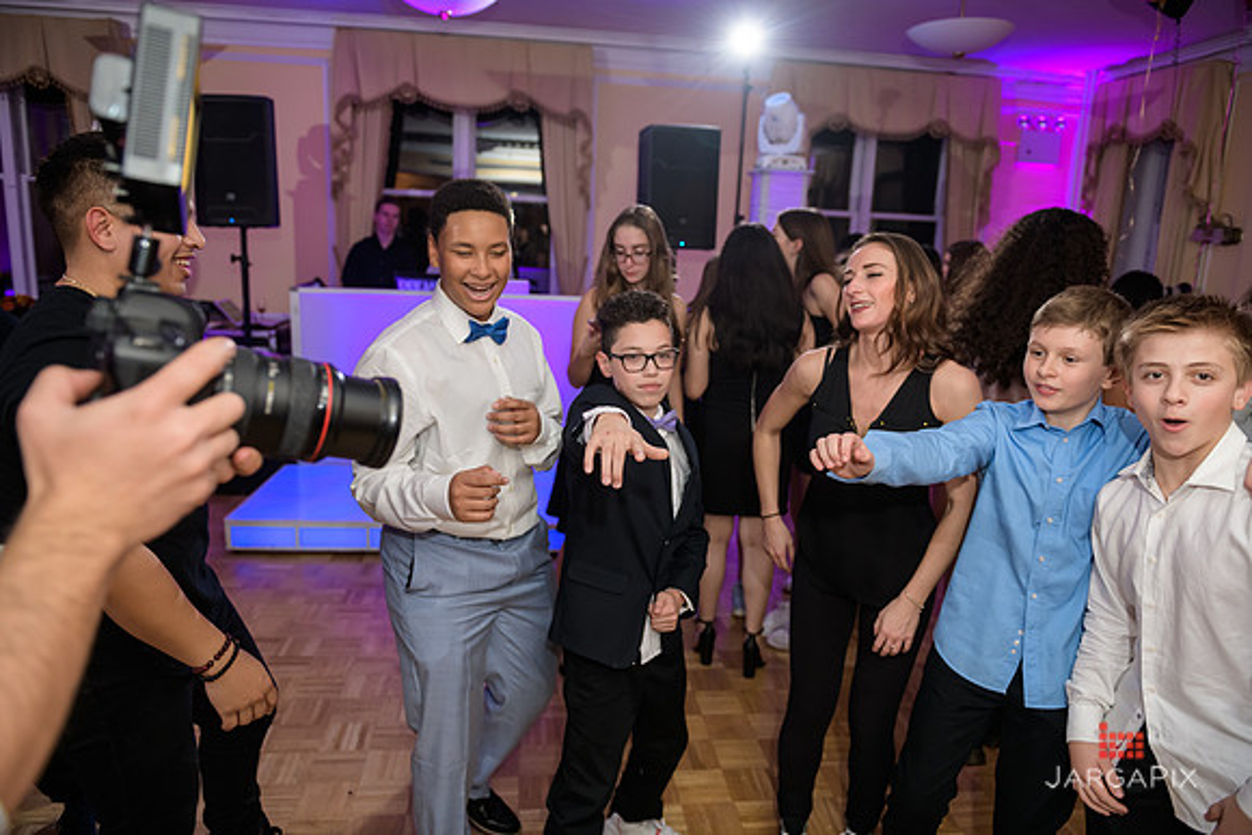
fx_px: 835
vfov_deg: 53.2
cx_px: 626
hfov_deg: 73.7
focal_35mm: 24
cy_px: 418
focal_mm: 24
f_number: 3.2
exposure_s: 1/125
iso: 800
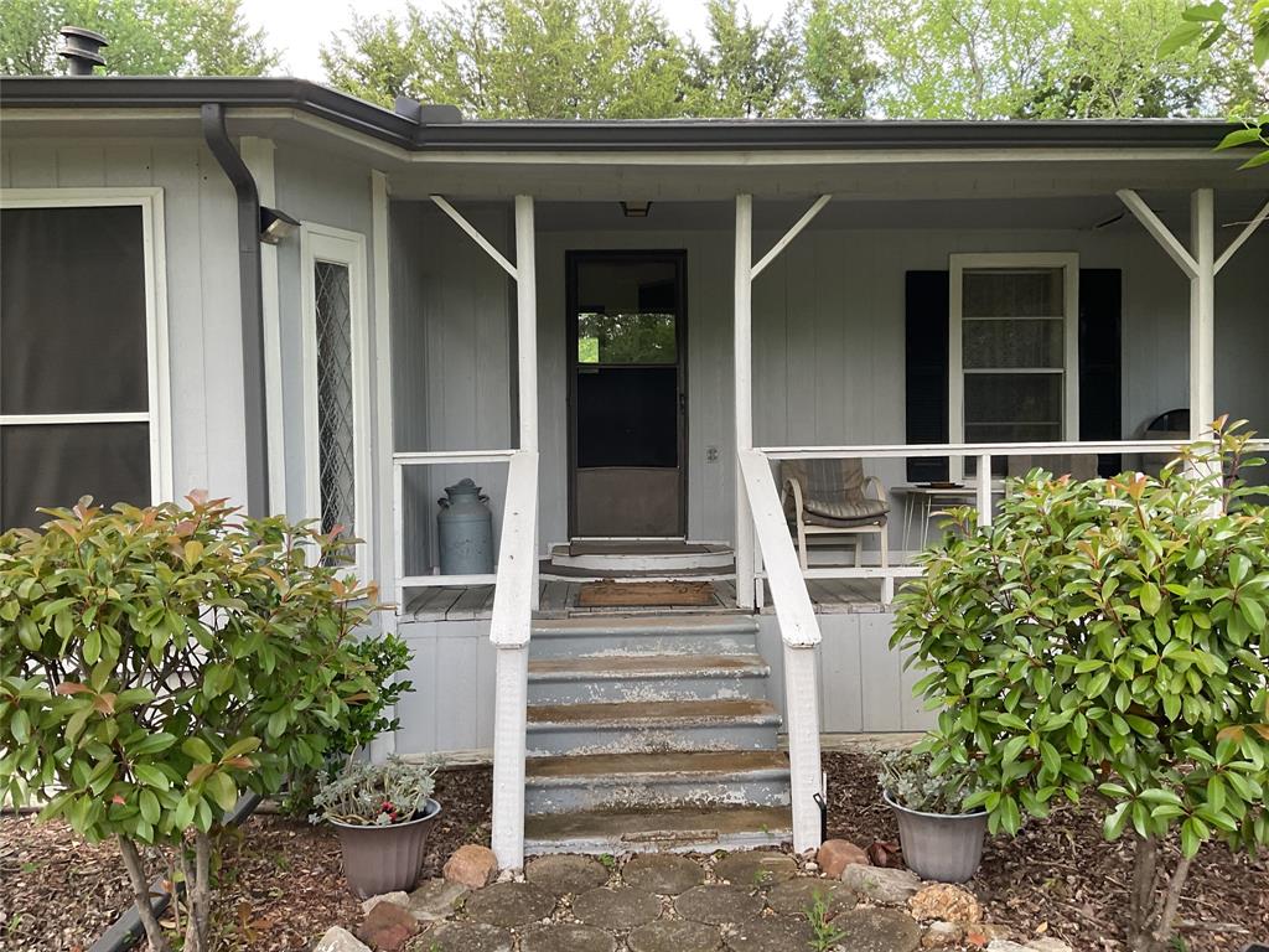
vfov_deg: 48.2
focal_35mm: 29
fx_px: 1063
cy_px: 476
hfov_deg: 61.7
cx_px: 634
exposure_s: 1/120
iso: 64
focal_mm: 3
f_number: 1.8
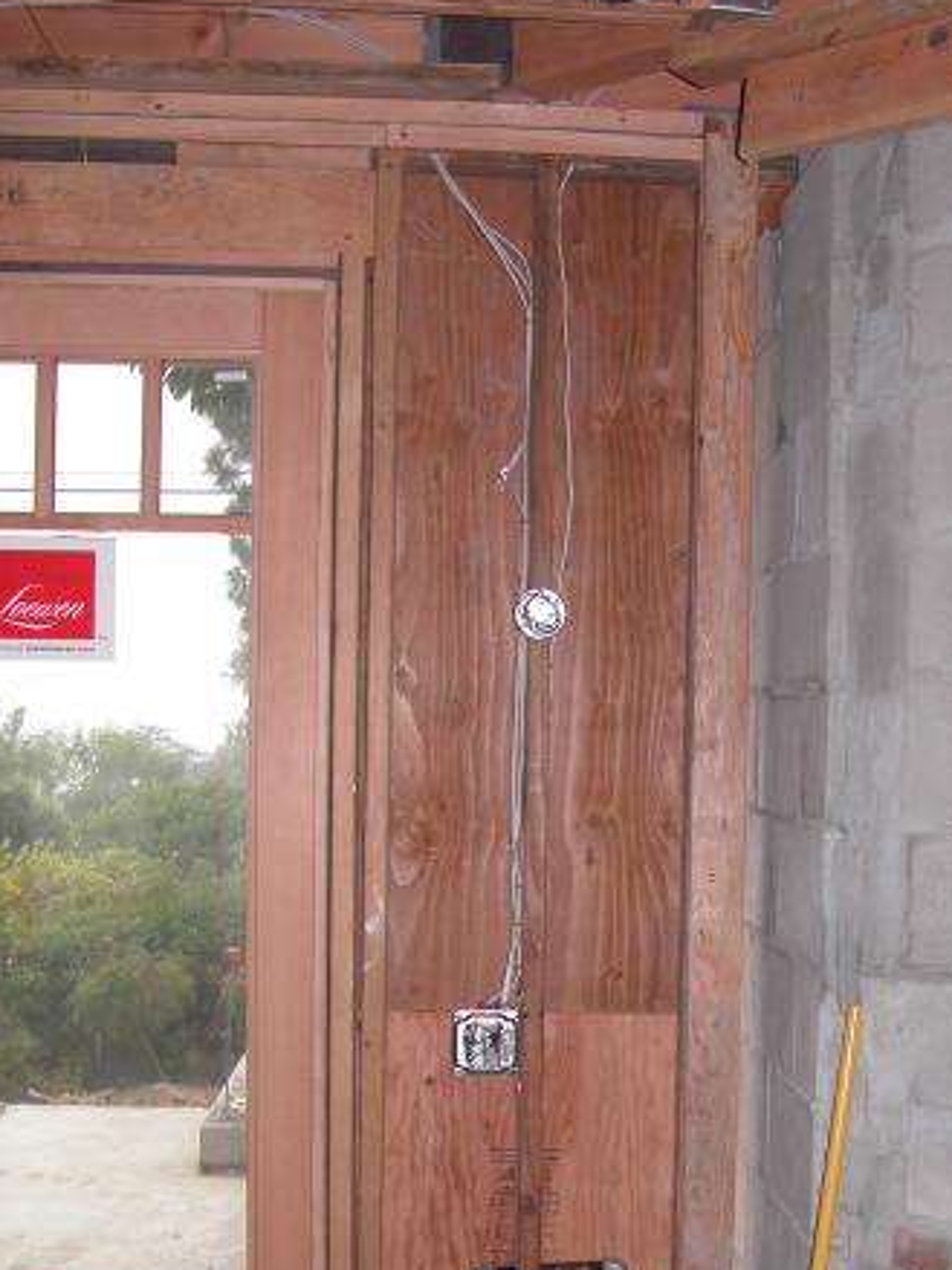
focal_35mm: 51
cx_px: 622
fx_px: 1871
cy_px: 888
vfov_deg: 36.9
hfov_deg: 28.4
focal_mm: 8.9
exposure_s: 1/60
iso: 100
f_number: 2.8
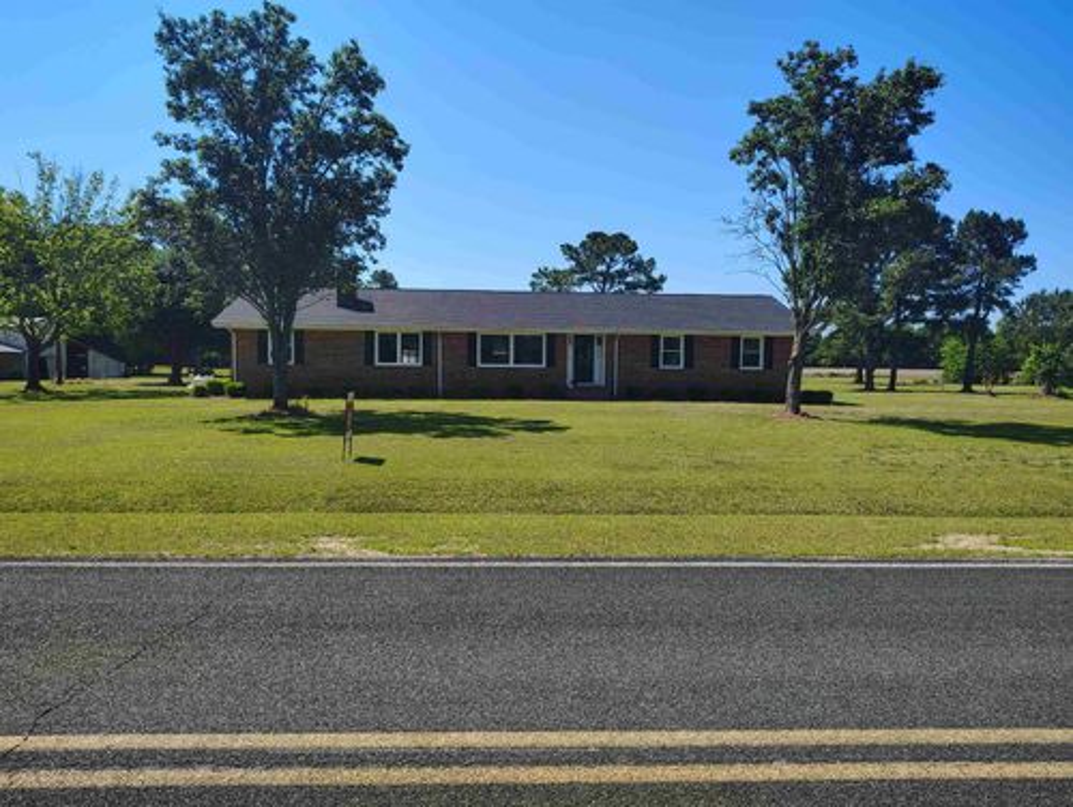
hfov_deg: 71.5
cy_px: 404
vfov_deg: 56.9
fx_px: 745
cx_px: 536
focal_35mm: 24
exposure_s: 1/1090
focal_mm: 5.56
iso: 100
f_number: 1.8
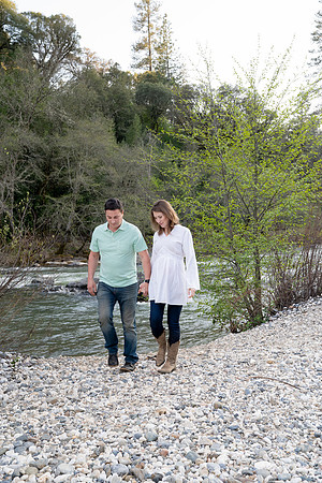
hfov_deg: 31.9
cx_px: 161
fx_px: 563
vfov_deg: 46.4
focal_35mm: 42
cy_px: 242
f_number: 5
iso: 800
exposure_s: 1/250
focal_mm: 42
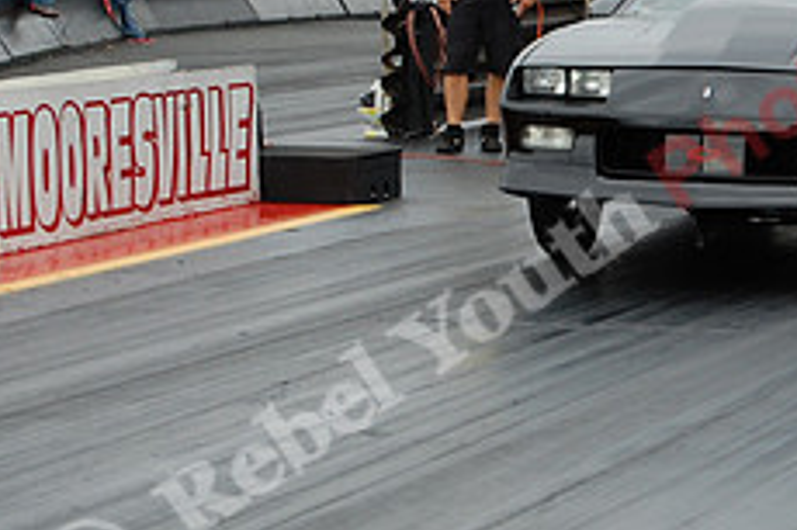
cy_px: 180
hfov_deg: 9.8
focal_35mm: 208
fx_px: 4607
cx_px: 710
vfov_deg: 6.6
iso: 400
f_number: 5.6
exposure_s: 1/800
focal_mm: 55
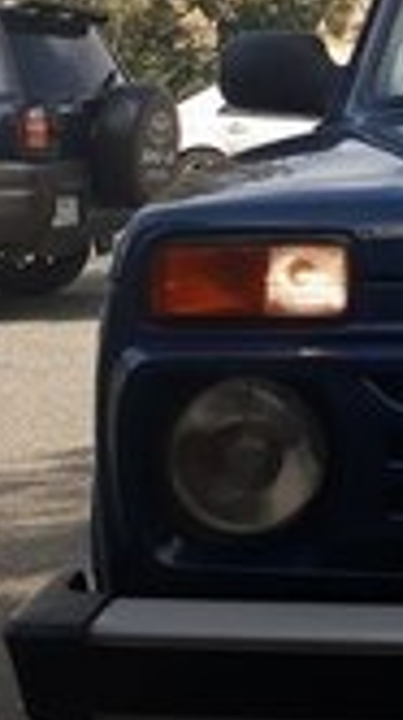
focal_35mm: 88
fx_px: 1677
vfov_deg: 23.8
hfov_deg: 12.3
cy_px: 139
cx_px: 771
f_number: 1.9
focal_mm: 3.6
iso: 40
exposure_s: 1/1073
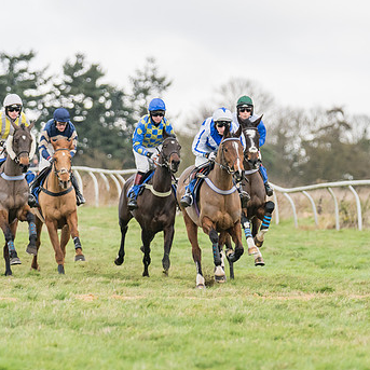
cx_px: 160
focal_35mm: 467
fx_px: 5647
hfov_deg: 3.8
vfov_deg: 3.8
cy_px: 144
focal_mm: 162
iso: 800
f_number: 2.8
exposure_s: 1/1000
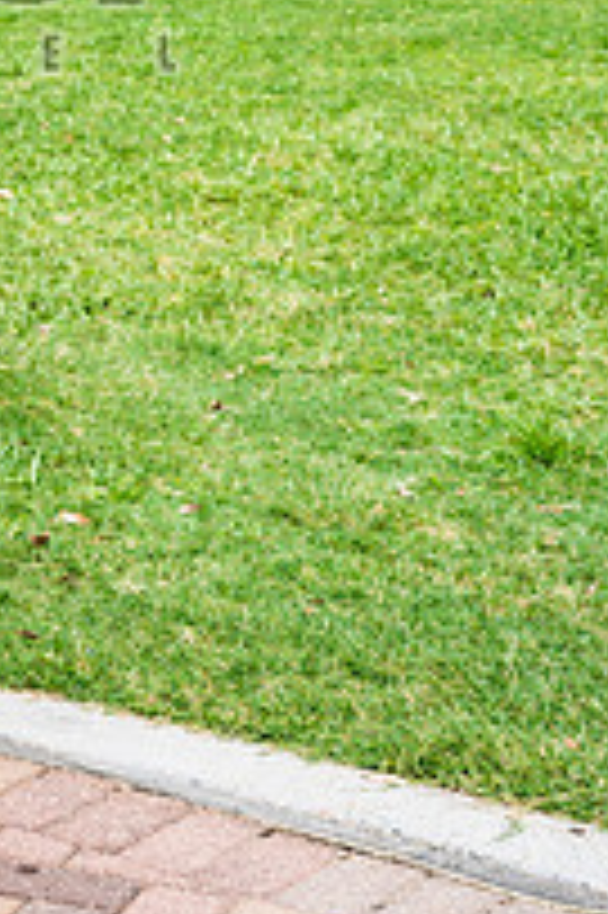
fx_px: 2817
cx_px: -50
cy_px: -27
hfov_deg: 12.1
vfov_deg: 17.9
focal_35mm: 111
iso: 100
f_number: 10
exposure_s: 1/200
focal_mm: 50
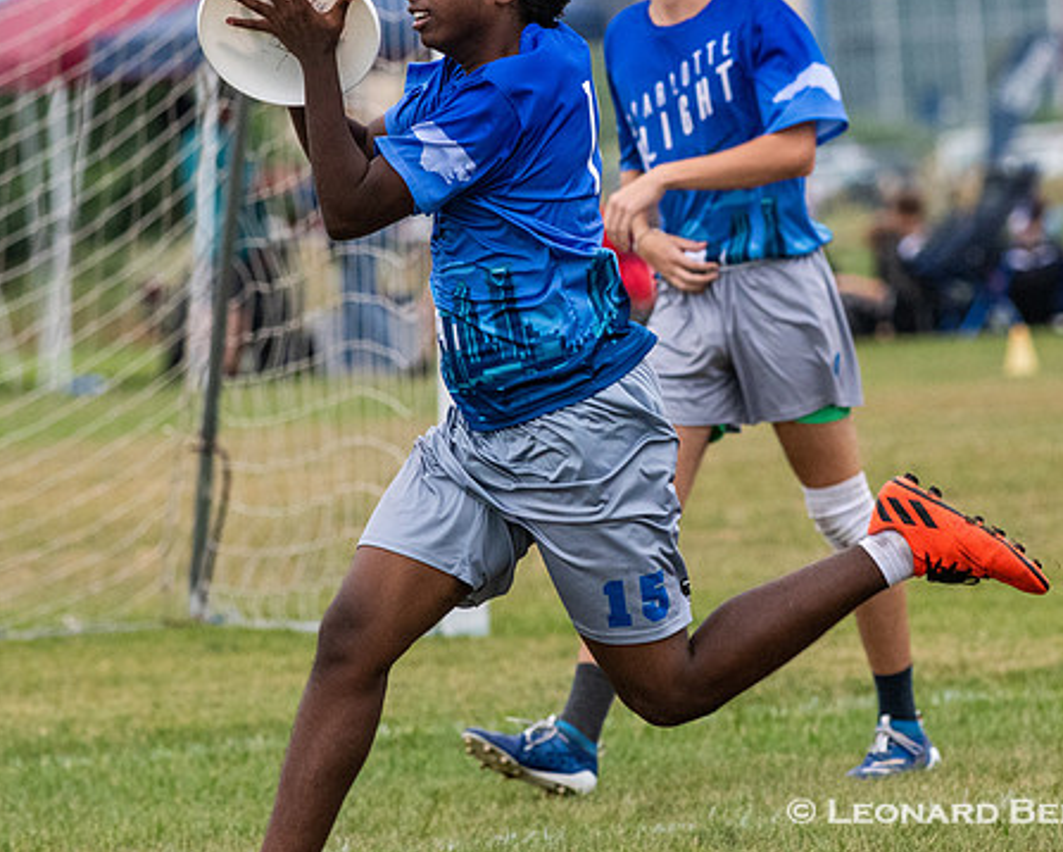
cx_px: 695
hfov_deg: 2.9
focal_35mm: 657
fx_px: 20679
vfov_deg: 2.4
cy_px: 315
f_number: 7.1
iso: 1600
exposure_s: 1/2000
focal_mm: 300
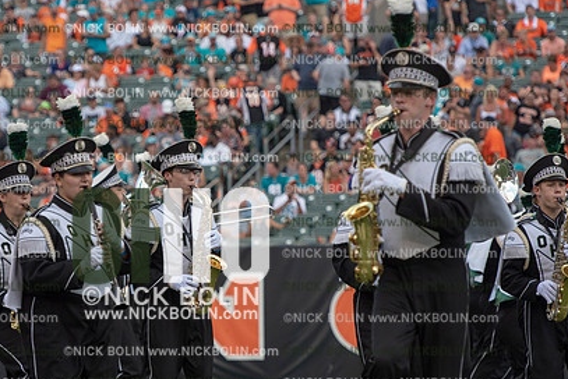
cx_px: 170
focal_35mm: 299
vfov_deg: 4.6
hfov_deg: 6.9
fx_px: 4721
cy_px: 254
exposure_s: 1/1250
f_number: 5.6
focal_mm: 210
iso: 400
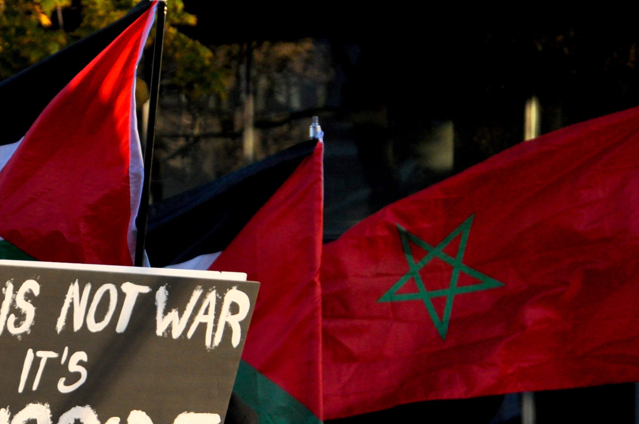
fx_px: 4184
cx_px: 115
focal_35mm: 236
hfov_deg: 8.7
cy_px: 316
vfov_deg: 5.8
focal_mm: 92
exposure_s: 1/1000
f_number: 5.6
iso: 1000
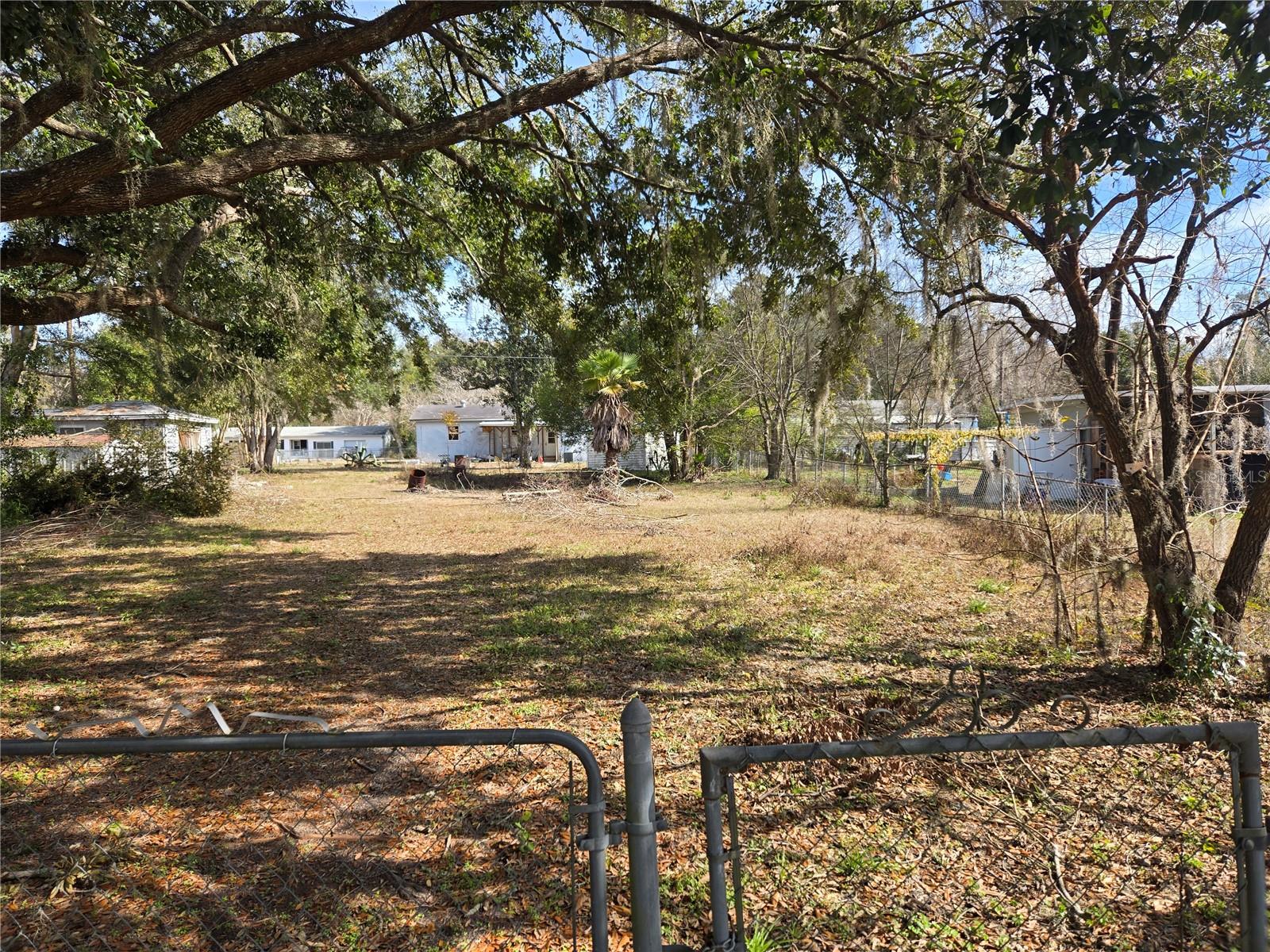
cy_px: 476
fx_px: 844
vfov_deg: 58.9
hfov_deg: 73.9
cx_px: 635
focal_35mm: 23
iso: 25
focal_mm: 5.4
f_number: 1.8
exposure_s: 1/652
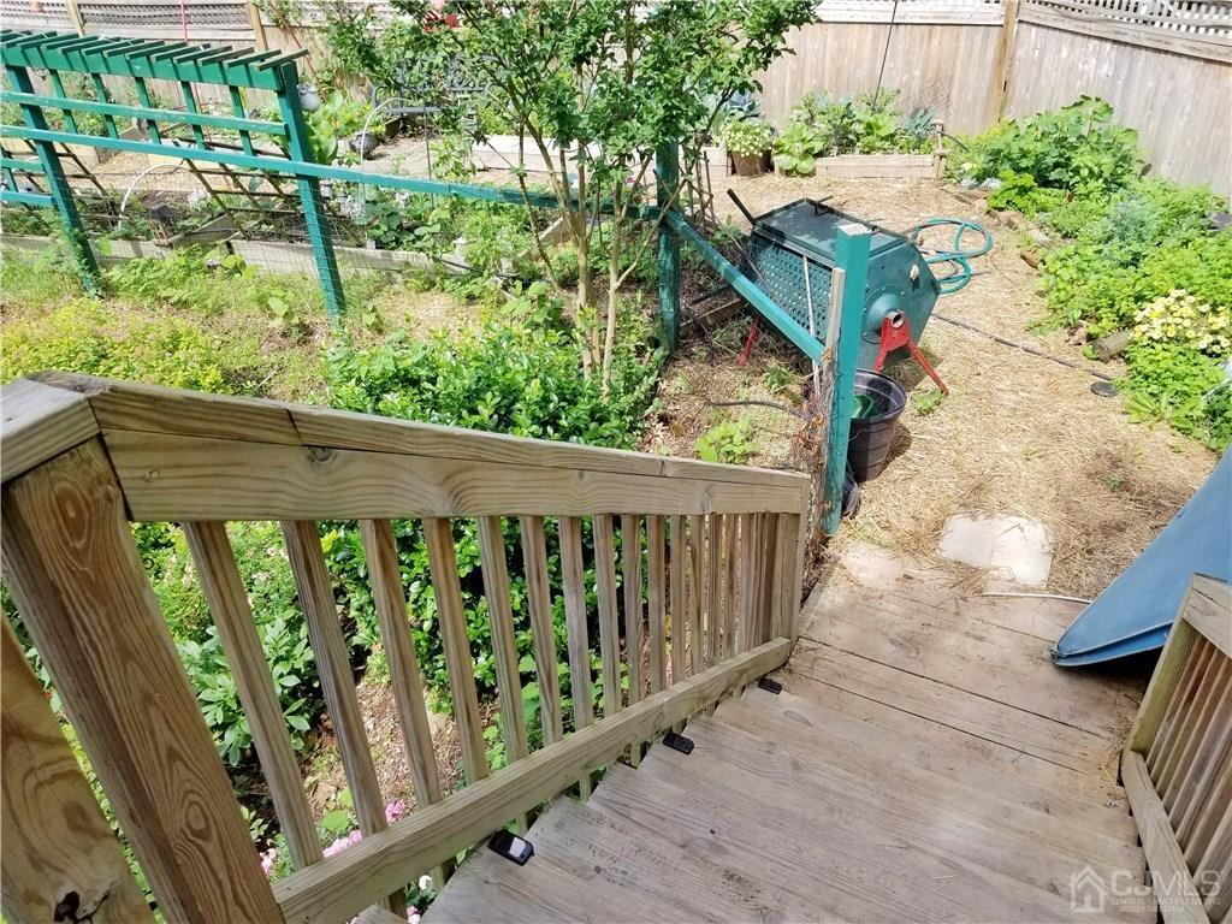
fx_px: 925
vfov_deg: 53.1
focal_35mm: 26
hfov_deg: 67.3
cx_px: 616
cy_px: 462
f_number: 1.7
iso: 50
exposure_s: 1/532
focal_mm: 4.25
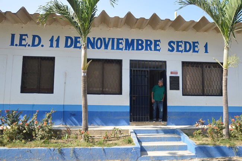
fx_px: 222
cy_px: 80
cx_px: 121
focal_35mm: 33
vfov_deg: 39.9
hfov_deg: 57.3
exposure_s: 1/1000
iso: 400
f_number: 4.5
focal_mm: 22
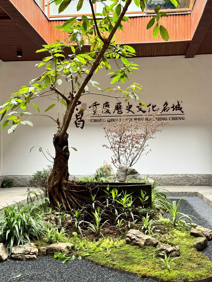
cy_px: 141
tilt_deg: +2.0
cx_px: 106
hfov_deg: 30.3
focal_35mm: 48
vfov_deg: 39.7
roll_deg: +0.1
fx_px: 392
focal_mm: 6.86
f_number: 1.78
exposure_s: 1/60
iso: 200
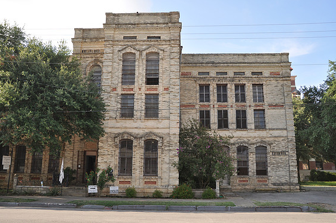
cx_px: 167
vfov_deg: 40.4
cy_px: 109
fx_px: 303
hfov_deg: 58.0
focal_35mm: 33
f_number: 6.3
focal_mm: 21
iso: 200
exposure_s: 1/200
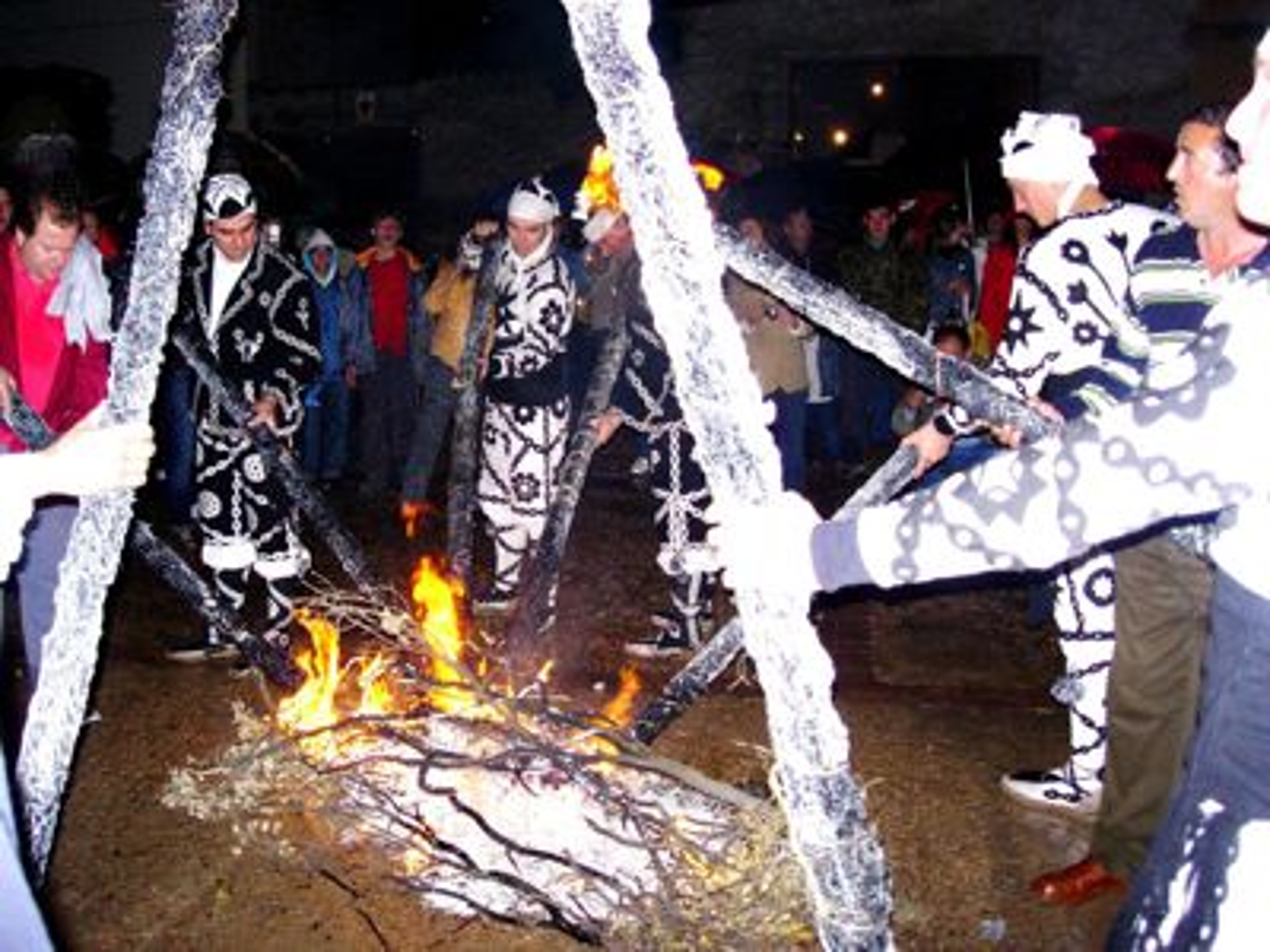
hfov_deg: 49.0
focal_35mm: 38
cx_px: 635
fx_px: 1394
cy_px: 476
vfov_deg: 37.7
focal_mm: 7.8
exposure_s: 1/161
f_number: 2.8
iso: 200
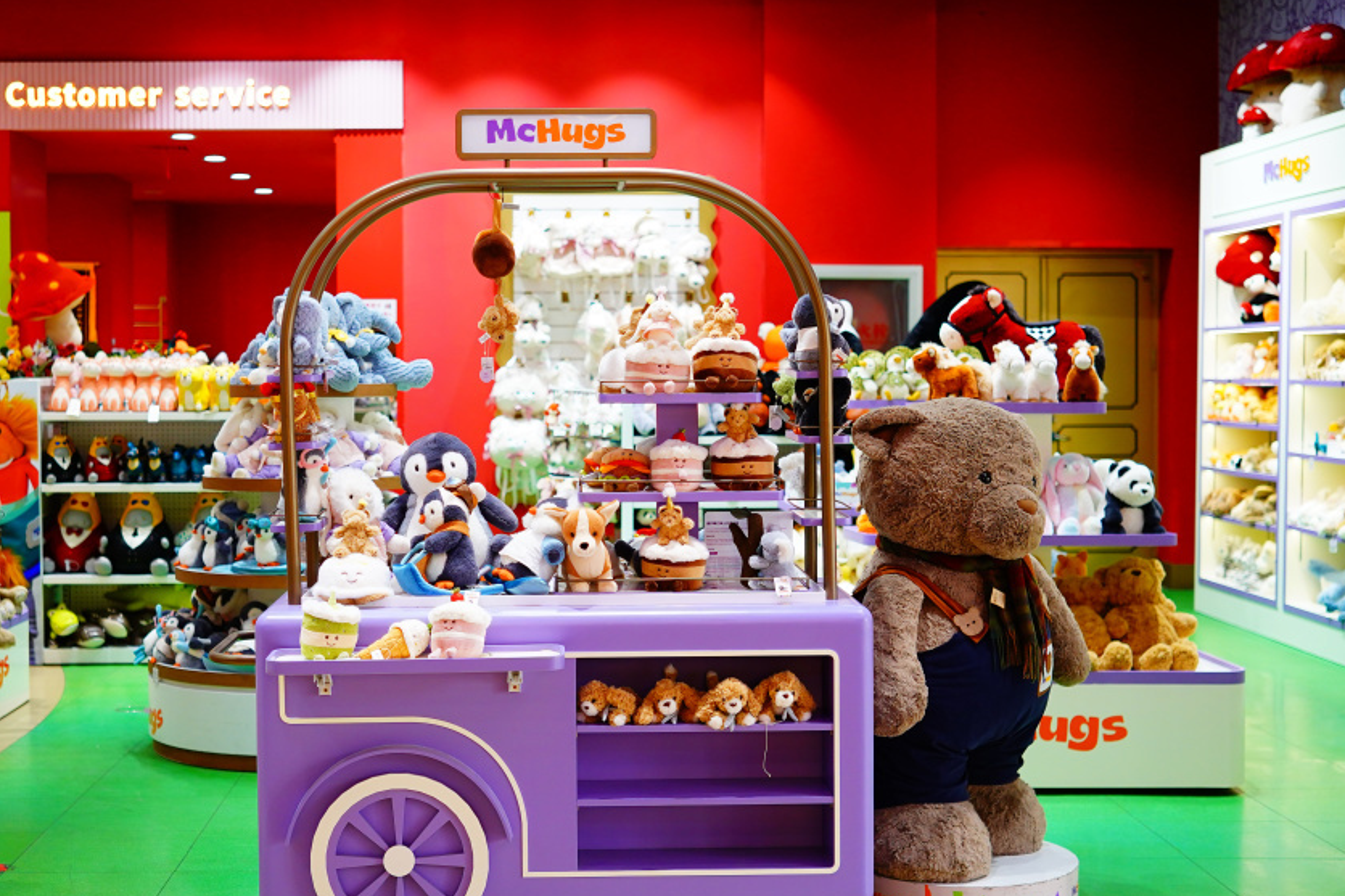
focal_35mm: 49
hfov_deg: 40.2
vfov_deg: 27.5
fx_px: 1830
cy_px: 450
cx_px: 565
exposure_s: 1/400
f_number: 2
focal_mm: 40
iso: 640
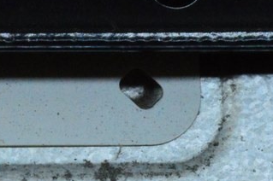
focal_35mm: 265
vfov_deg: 5.2
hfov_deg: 7.7
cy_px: 238
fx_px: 2004
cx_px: -12
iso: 6400
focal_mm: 55
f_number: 36
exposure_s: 1/50
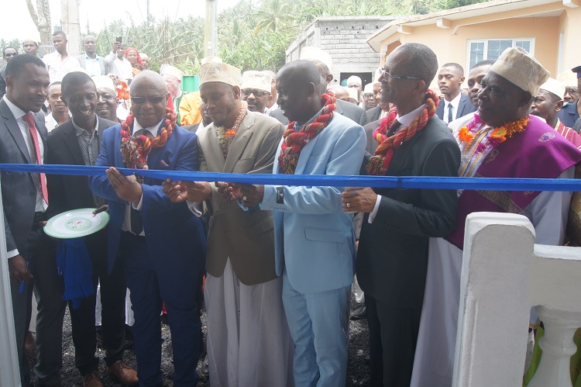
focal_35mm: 30
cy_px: 194
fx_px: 484
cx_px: 290
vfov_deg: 43.6
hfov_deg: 62.0
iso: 200
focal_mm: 20
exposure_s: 1/80
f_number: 9
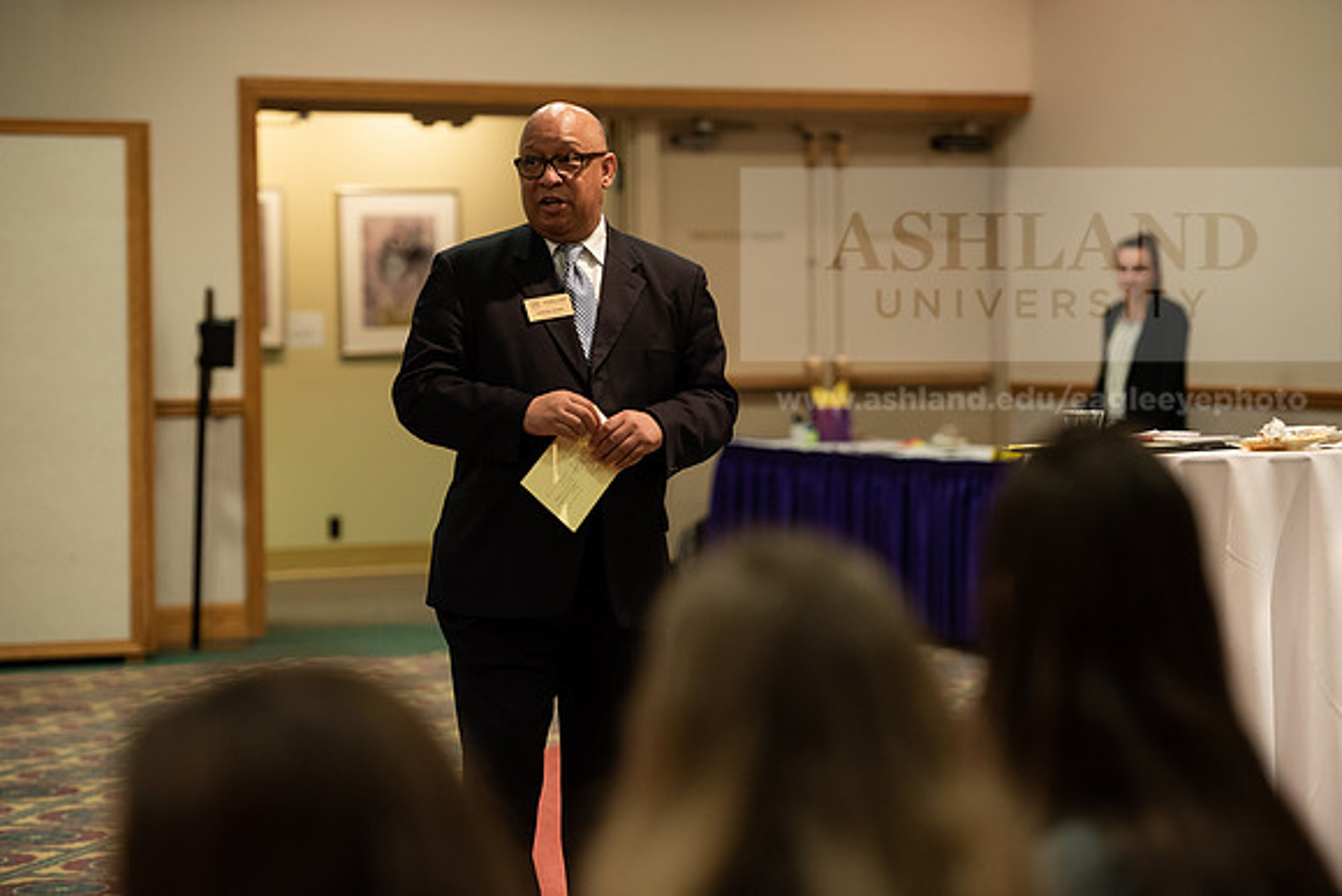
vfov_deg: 11.8
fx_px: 4325
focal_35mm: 116
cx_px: 671
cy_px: 448
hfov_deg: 17.6
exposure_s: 1/200
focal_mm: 116
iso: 1600
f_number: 3.2
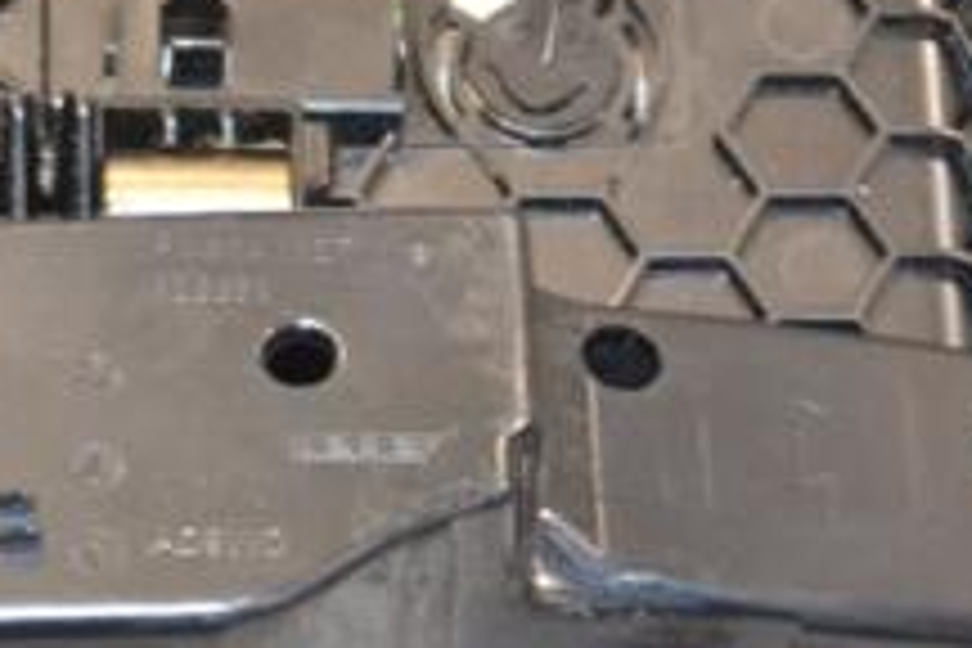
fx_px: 5616
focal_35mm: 208
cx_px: 225
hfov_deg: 9.9
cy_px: 400
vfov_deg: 6.6
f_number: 5.6
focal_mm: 50
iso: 800
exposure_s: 1/80
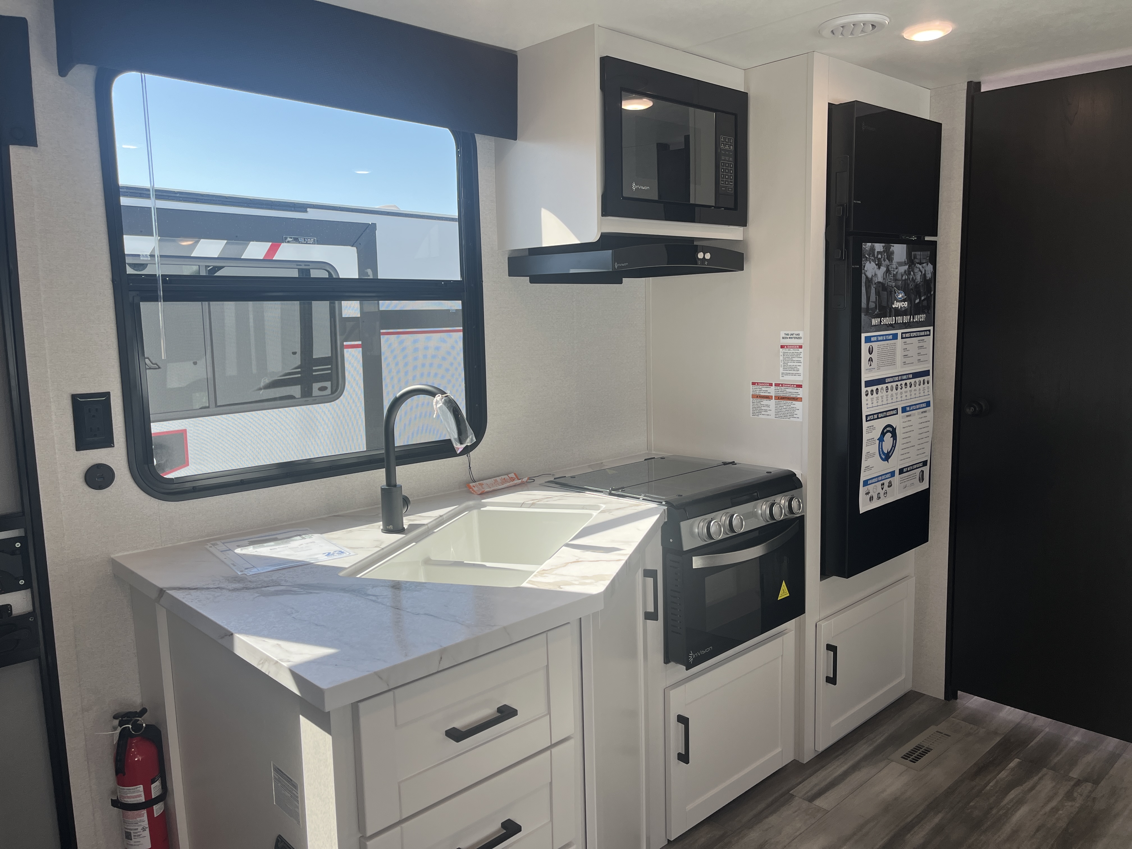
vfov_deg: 53.1
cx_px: 566
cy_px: 424
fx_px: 850
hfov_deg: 67.3
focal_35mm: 26
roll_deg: +1.8
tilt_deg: -6.0
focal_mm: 5.1
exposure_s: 1/176
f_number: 1.6
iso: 40
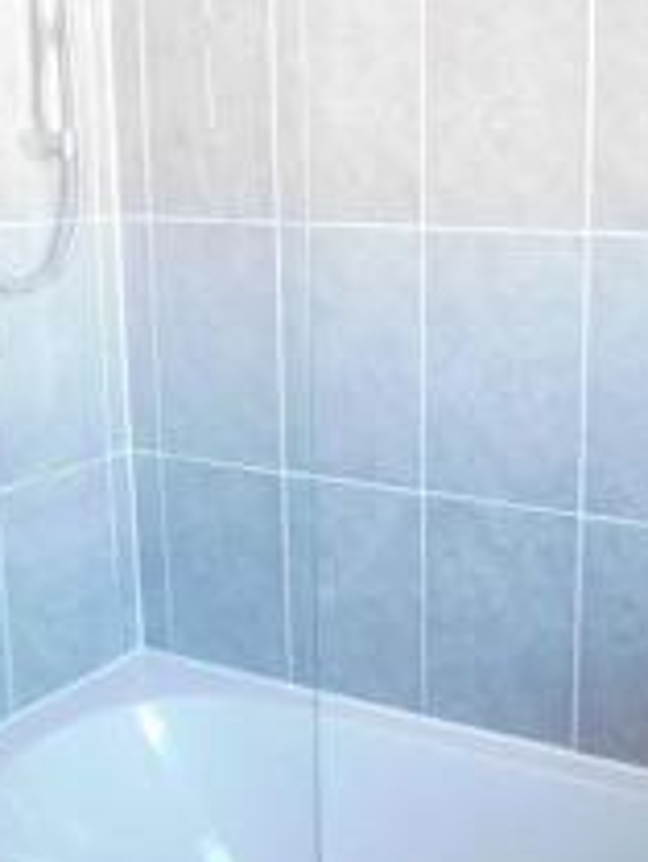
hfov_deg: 30.1
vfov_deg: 39.5
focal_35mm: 48
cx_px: 425
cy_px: 369
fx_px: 1197
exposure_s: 1/20
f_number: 3
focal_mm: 4
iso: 400
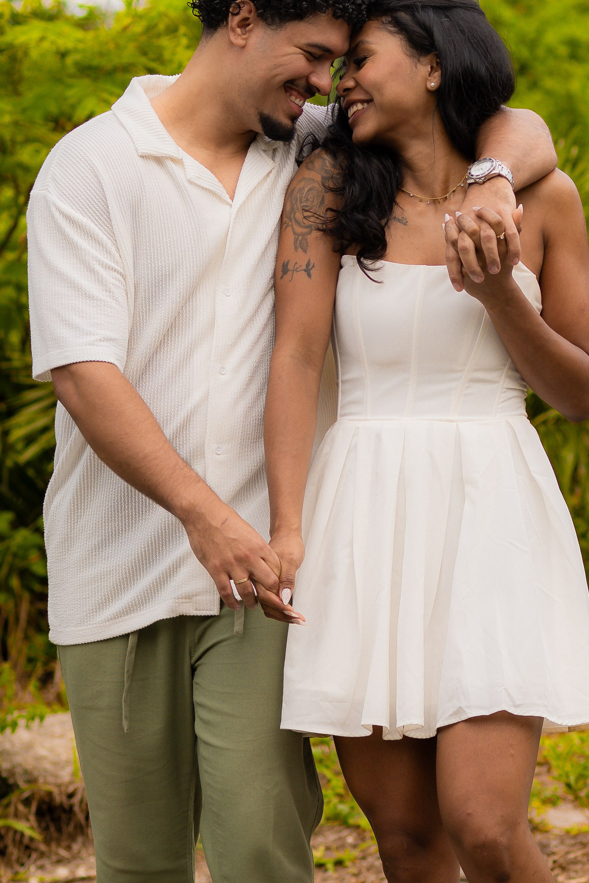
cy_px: 218
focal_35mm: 209
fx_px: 5129
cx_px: 384
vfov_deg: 9.8
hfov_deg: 6.6
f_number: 3.2
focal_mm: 85
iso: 200
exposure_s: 1/320
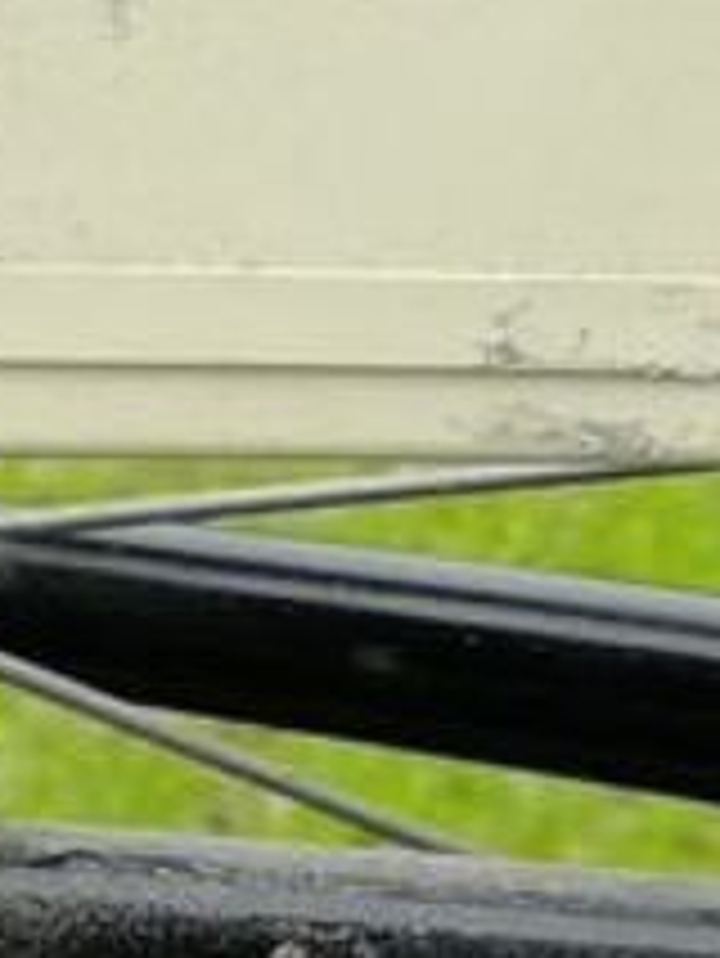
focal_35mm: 169
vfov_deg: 11.3
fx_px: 4682
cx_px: -626
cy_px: 1311
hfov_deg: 8.4
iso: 50
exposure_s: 1/182
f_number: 2.2
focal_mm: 3.95
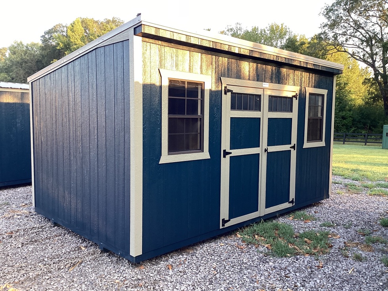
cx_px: 194
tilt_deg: -1.7
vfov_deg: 45.4
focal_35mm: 31
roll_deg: -0.9
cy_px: 146
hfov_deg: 58.4
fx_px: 347
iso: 80
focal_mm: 3.3
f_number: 2.4
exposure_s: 1/120
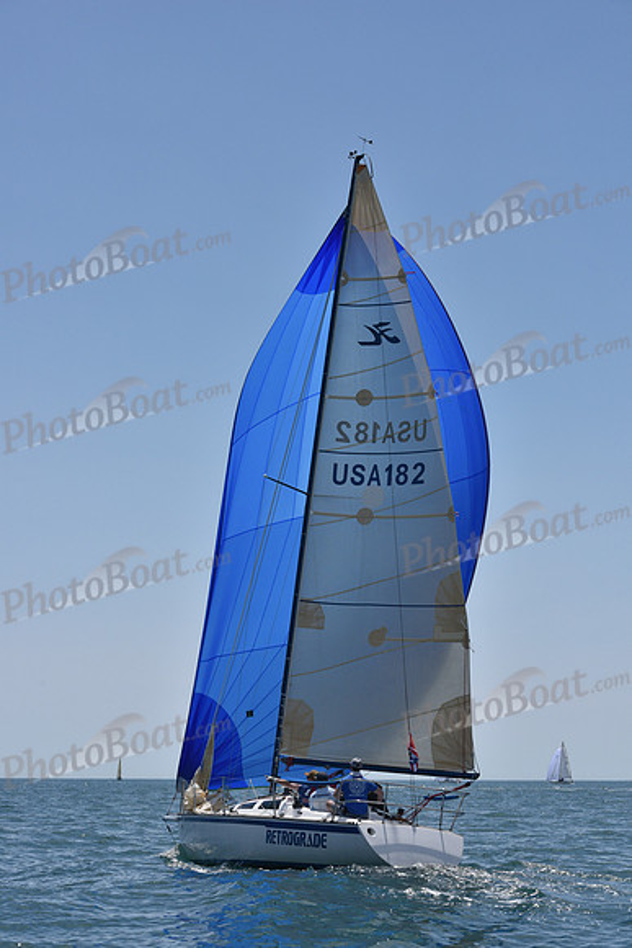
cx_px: 316
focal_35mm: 75
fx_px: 1974
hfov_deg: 18.2
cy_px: 474
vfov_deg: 27.0
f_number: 9
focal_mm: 75
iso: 400
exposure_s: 1/800
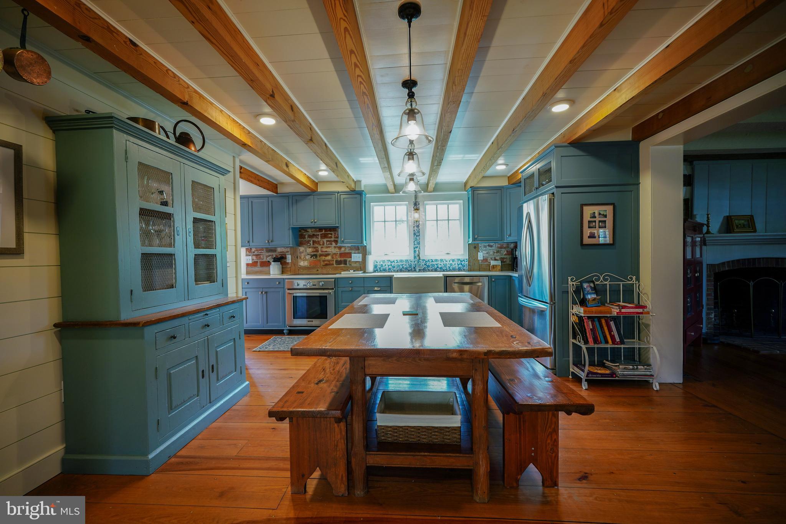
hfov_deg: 100.4
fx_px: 328
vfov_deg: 77.3
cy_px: 262
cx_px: 393
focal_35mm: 15
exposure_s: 1/30
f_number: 2.8
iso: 160
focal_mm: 10
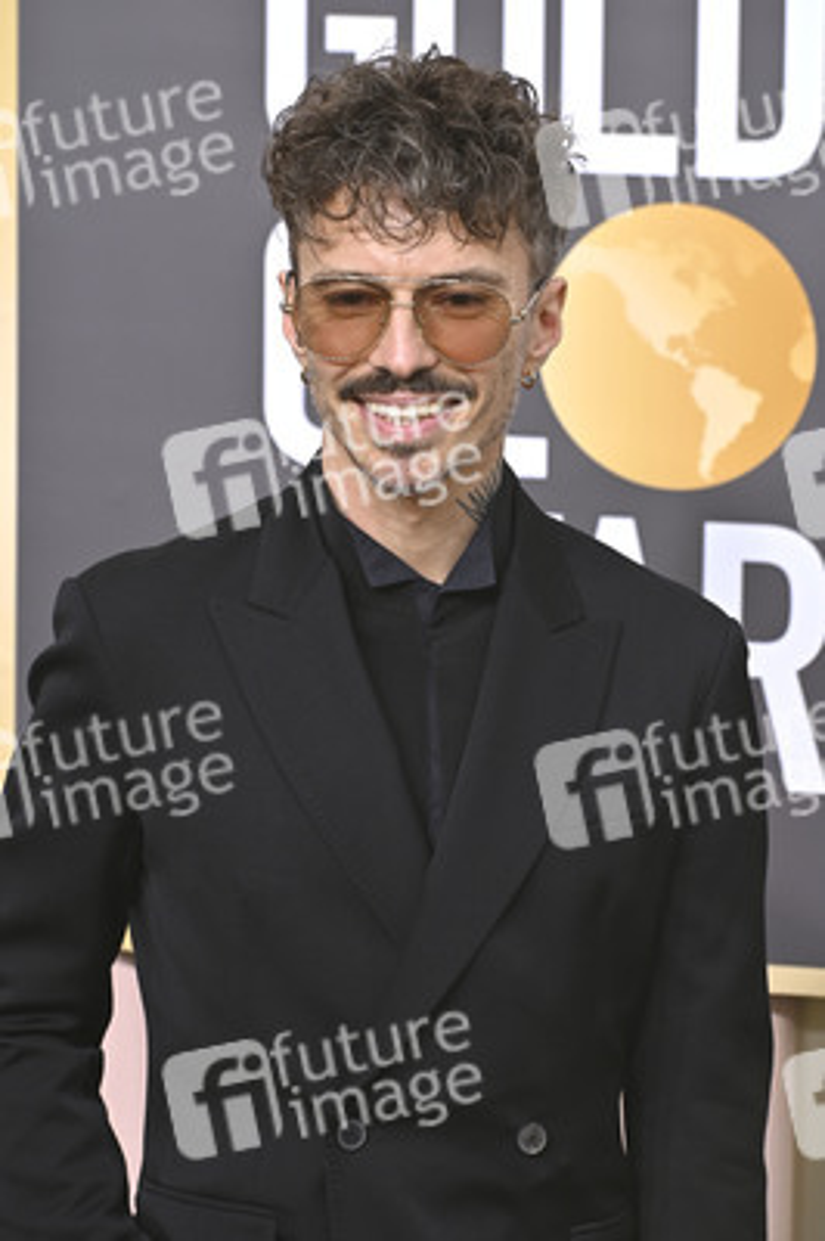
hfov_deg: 7.4
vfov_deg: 11.1
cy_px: 620
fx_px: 6370
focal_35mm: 185
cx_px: 412
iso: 800
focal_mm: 185
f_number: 8
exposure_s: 1/640
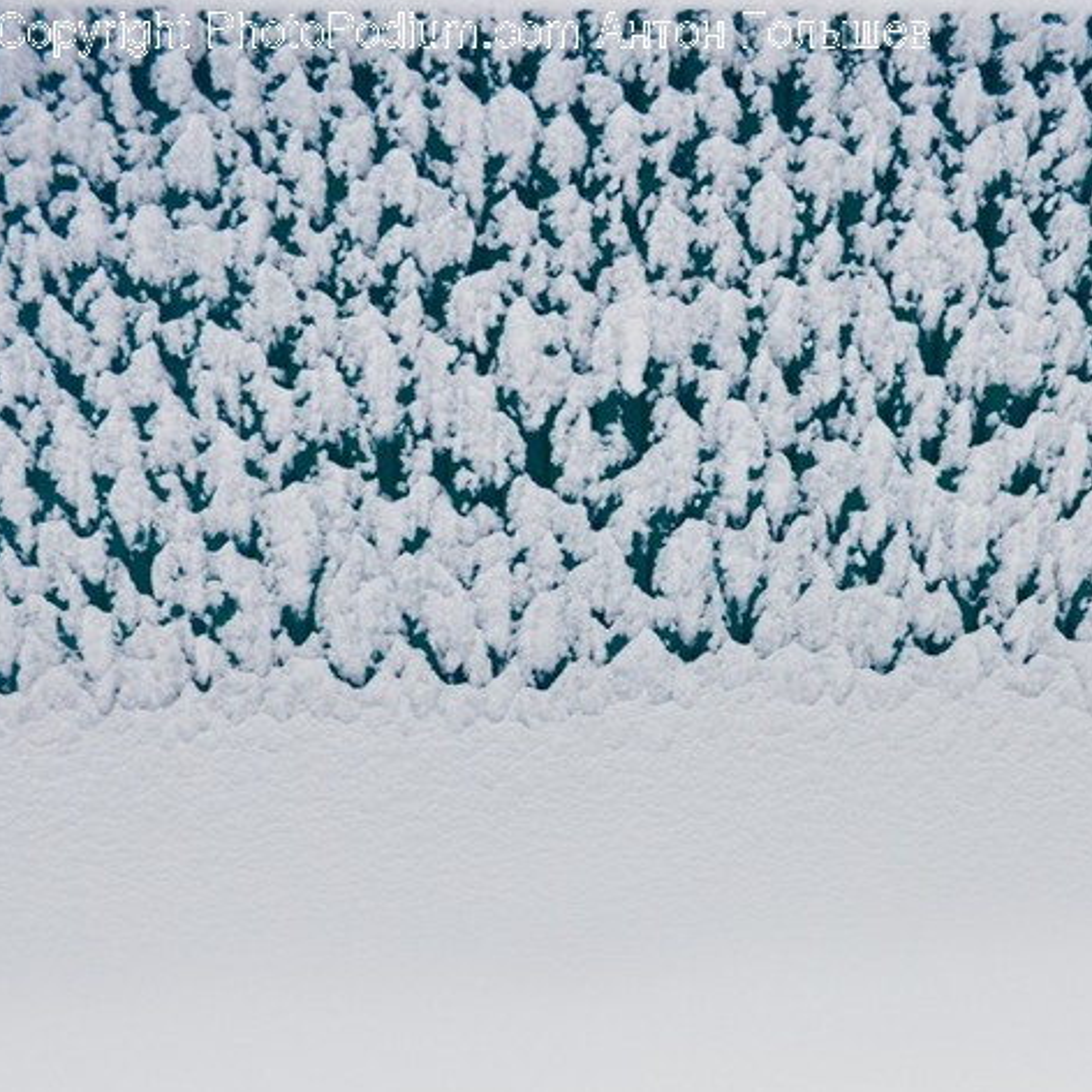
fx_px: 1677
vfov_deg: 33.8
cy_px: 1018
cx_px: 687
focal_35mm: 47
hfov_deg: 35.8
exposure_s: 1/400
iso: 400
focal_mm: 29
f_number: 3.5
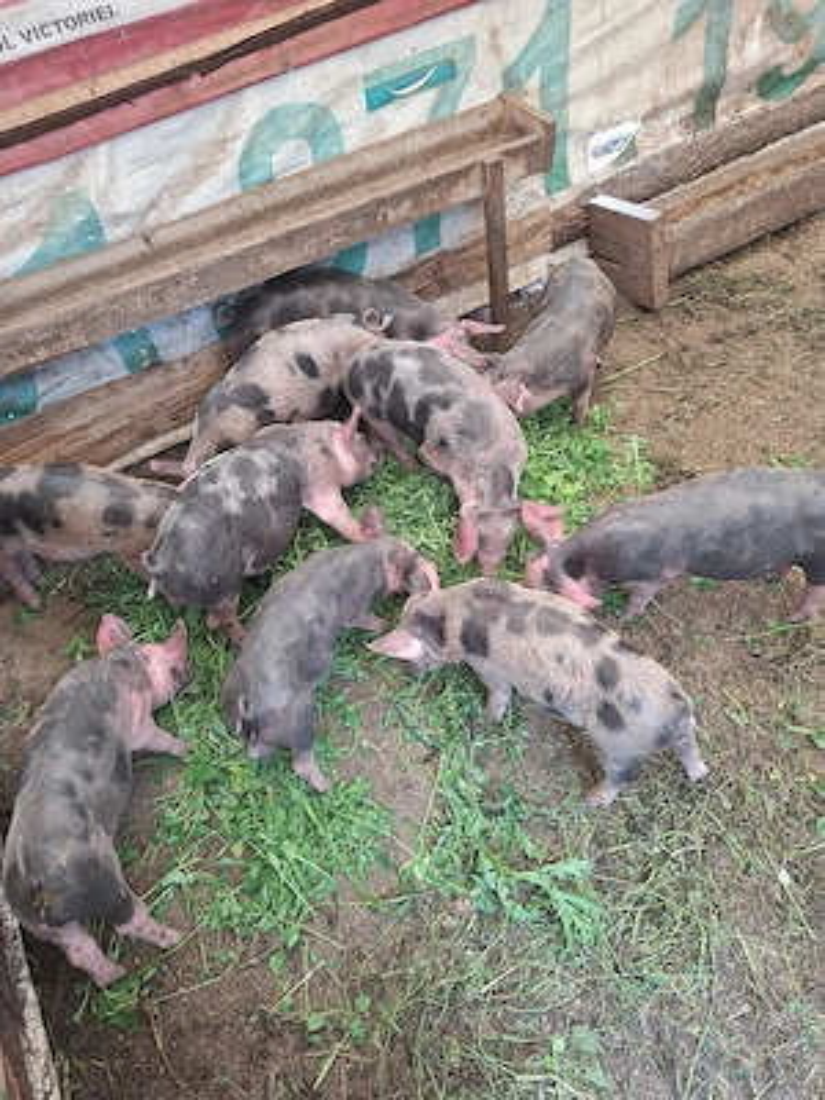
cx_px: 412
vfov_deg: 73.9
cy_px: 550
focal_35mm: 23
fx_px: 731
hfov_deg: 58.9
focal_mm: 5.54
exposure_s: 1/50
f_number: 1.8
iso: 100
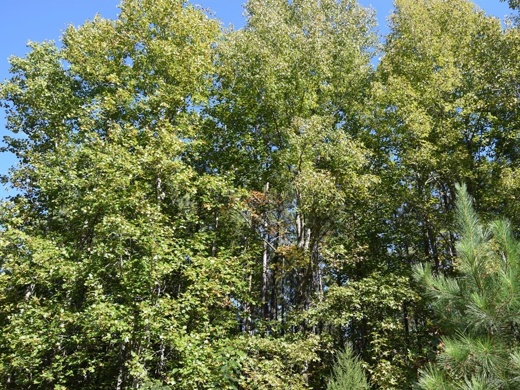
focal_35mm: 34
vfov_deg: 41.8
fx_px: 511
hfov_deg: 53.8
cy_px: 203
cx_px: 291
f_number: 8
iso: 320
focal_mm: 20
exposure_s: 1/250
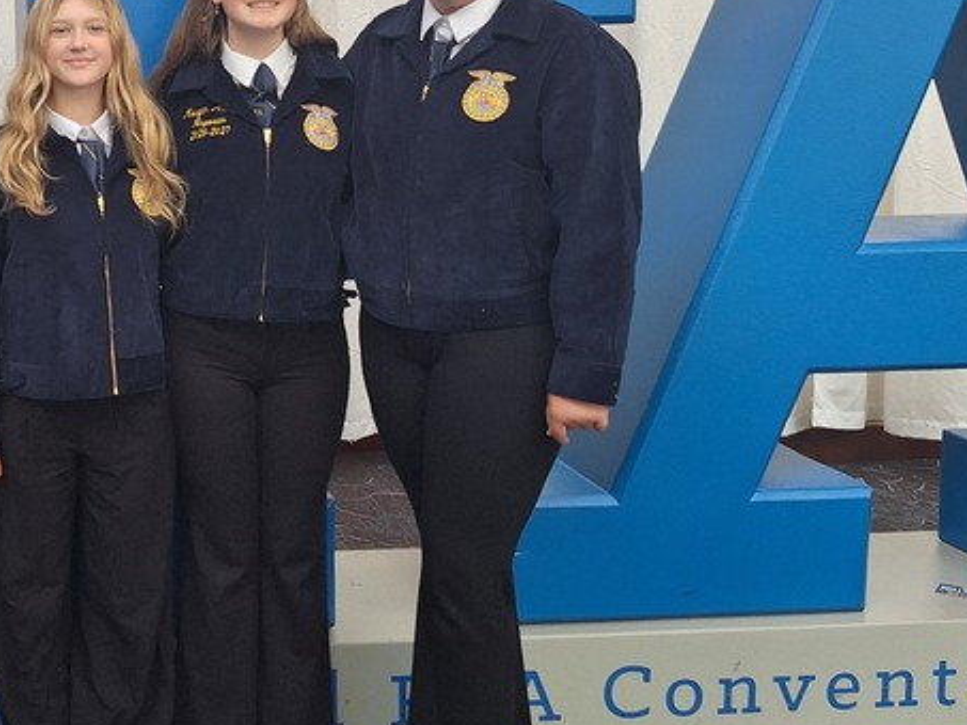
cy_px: 190
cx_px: 56
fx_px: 1453
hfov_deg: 34.3
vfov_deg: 27.7
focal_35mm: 52
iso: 64
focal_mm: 5.54
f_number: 1.8
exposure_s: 1/120
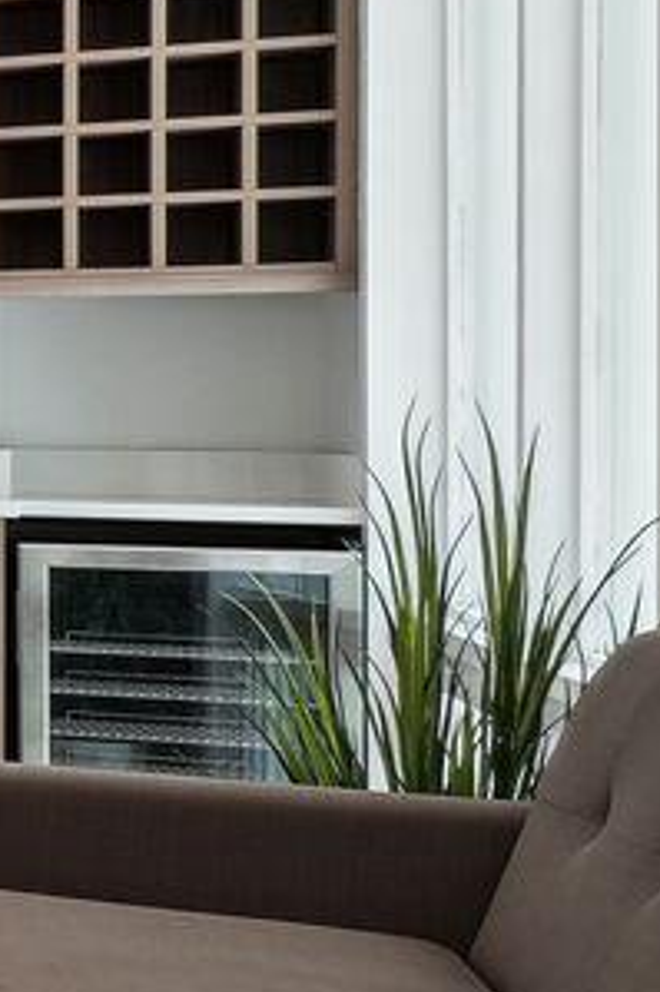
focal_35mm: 81
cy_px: 431
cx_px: -2152
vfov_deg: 25.1
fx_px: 2230
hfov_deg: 7.6
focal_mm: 14
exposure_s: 1/15
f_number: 8
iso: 200
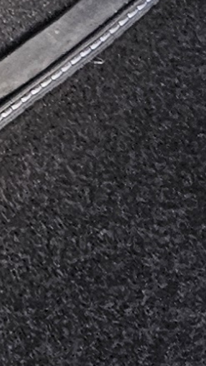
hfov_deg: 4.8
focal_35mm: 228
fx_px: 2217
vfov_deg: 8.1
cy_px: -733
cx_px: -621
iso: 200
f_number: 1.8
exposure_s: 1/100
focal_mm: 5.4
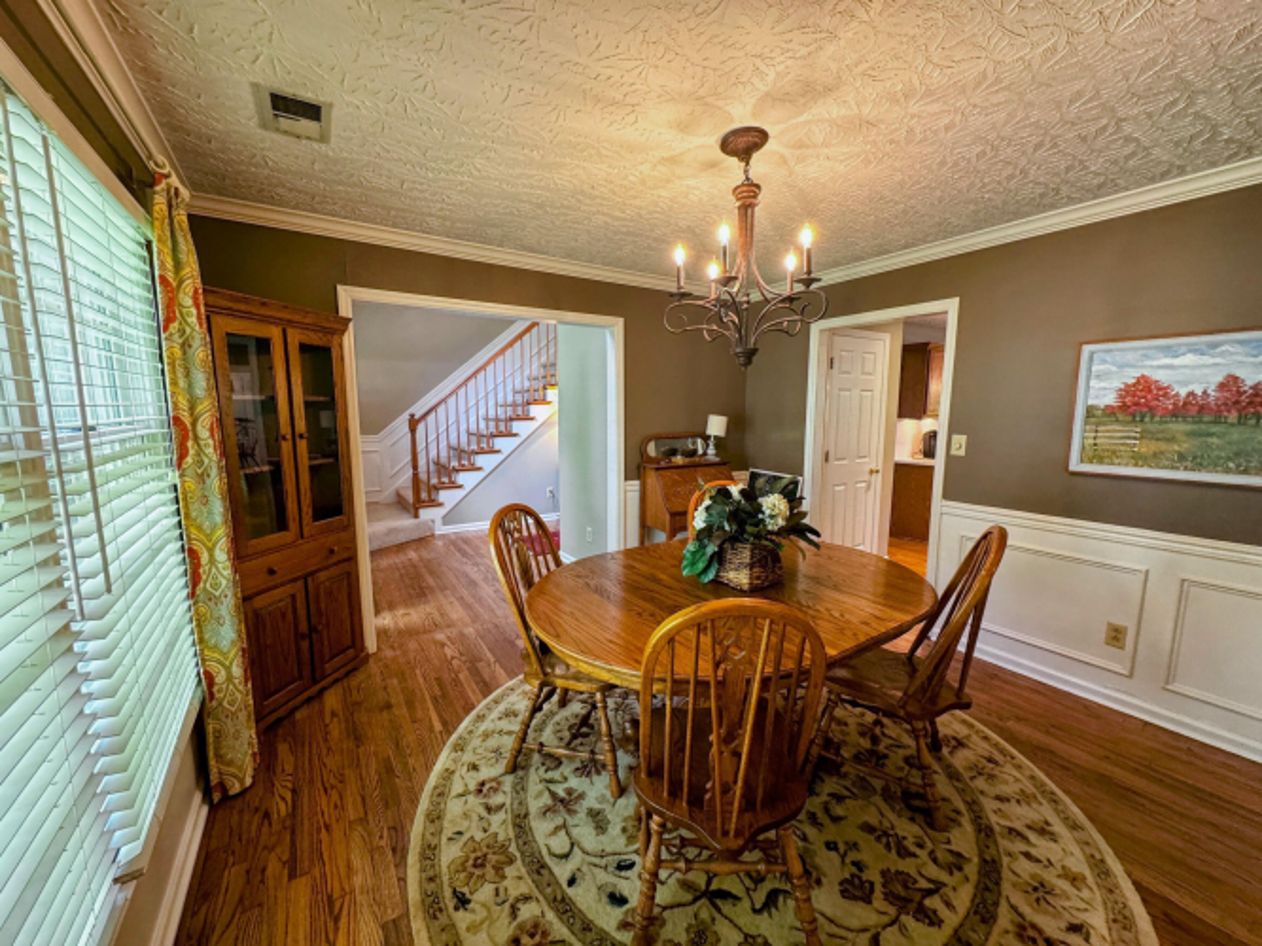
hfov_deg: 102.1
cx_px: 631
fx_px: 510
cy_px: 473
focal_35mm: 14
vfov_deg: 85.7
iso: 320
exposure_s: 1/60
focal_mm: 2.22
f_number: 2.2
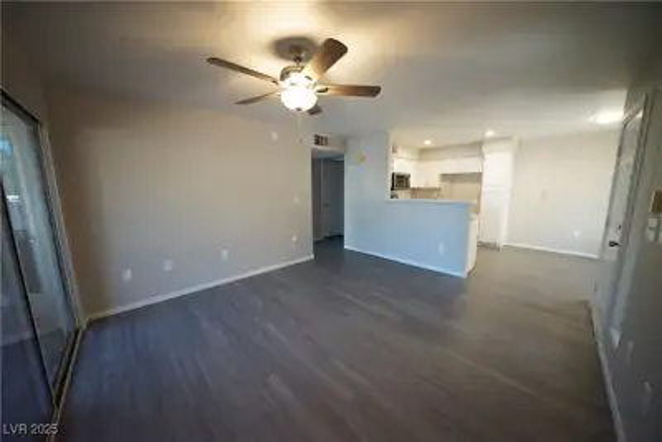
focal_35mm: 12
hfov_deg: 112.6
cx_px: 331
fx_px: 221
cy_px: 221
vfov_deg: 90.1
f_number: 9
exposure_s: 1/200
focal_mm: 12
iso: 20000
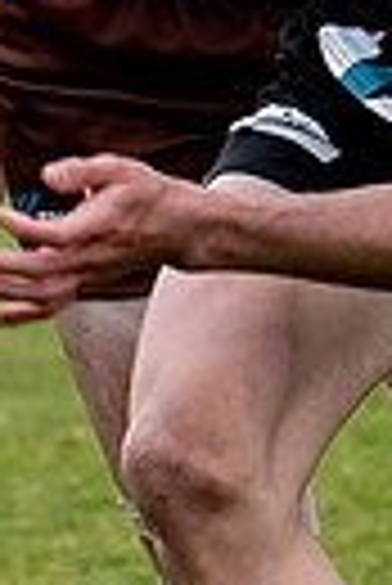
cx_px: -70
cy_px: -145
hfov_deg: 0.6
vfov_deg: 1.0
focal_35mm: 2155
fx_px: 35102
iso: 500
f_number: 4
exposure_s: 1/800
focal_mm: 130
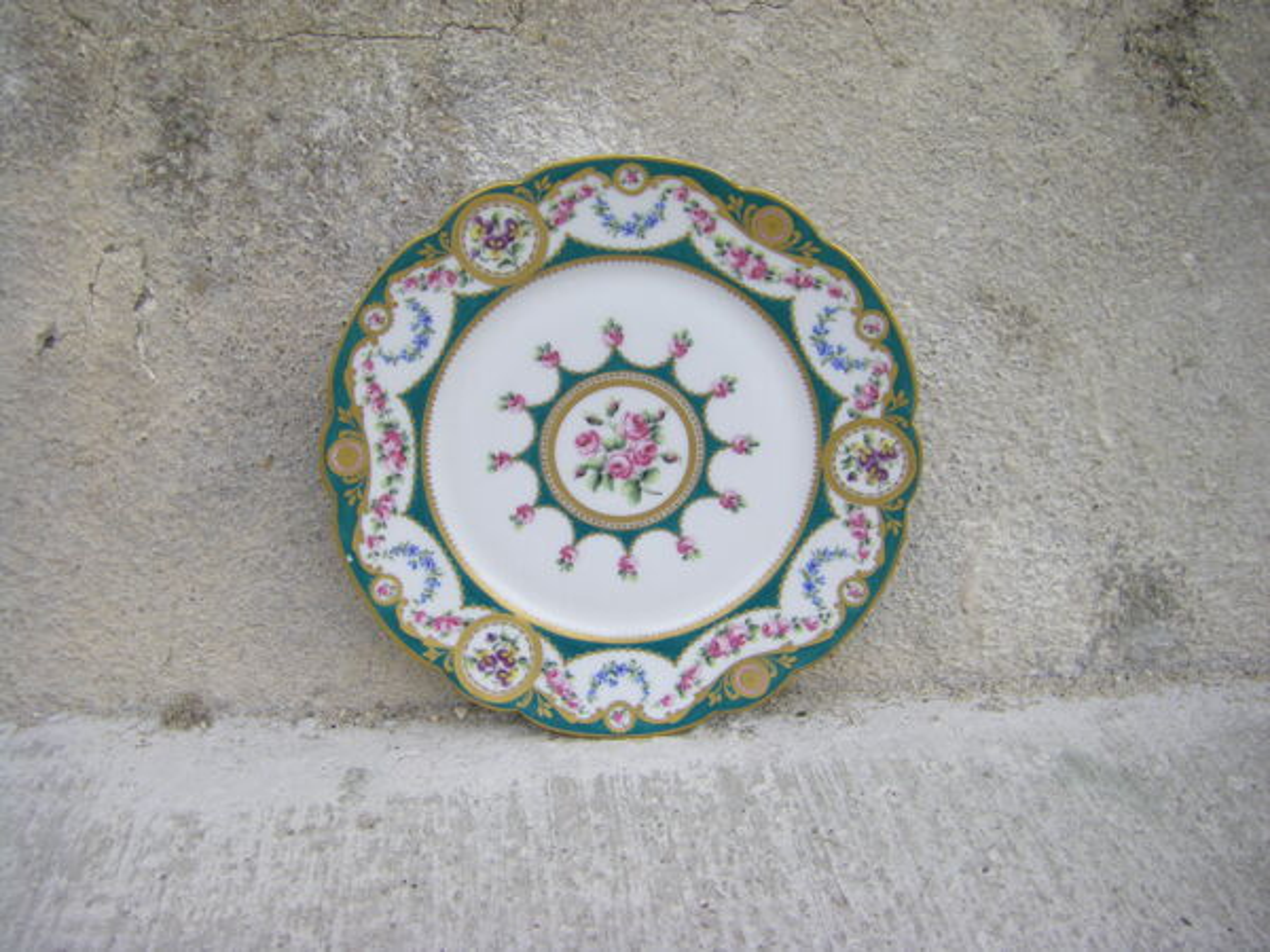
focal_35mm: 38
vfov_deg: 37.7
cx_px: 635
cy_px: 476
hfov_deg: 49.0
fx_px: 1394
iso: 64
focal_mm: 6.3
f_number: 7
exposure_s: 1/100
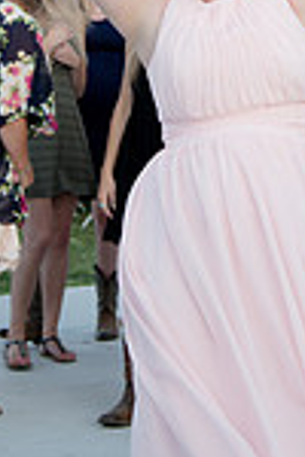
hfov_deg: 8.8
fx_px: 1982
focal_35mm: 156
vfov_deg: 13.0
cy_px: 6
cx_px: 198
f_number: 4
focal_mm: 52
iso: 400
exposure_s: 1/400
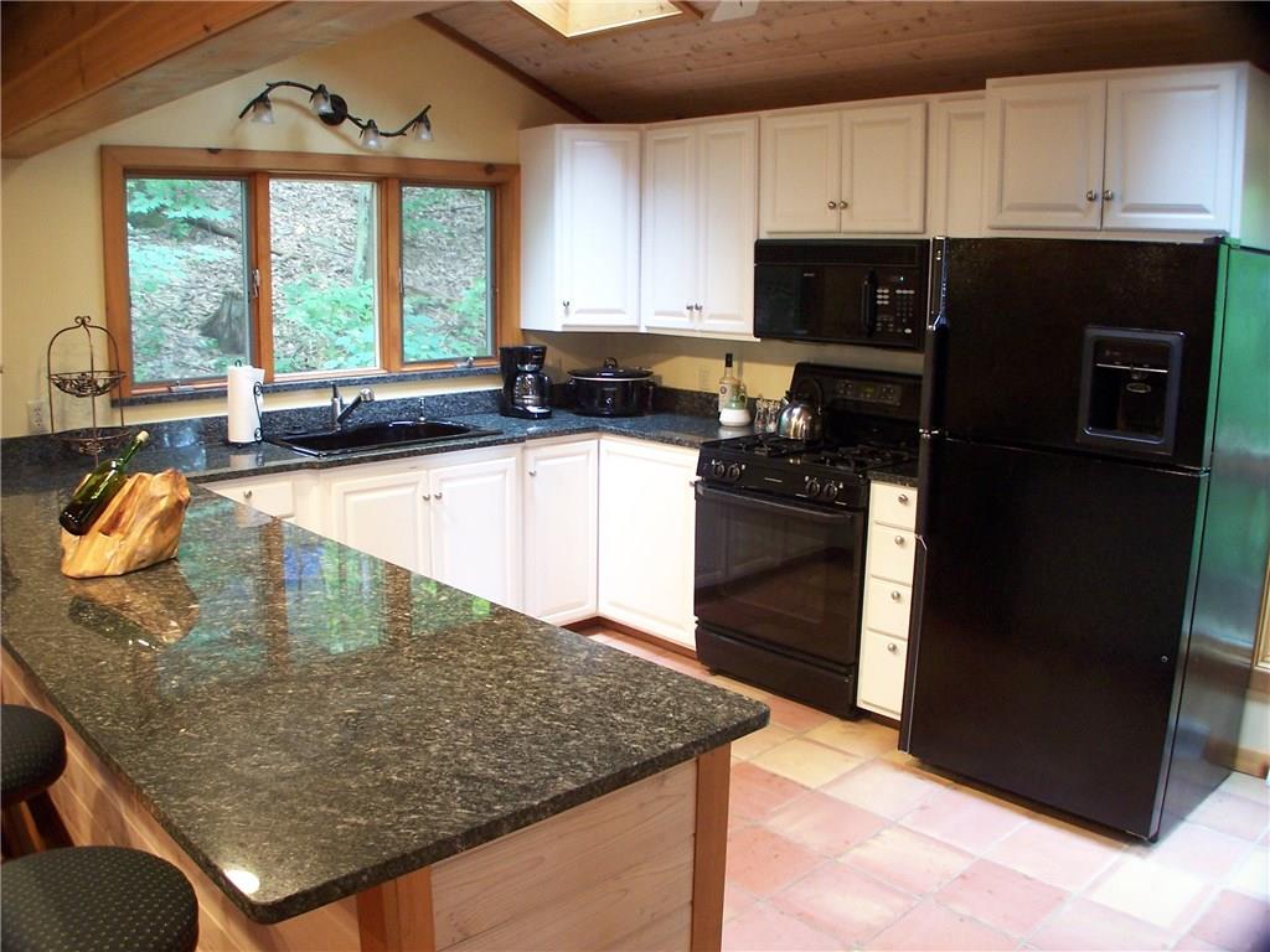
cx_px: 635
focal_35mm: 38
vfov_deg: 37.7
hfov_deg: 49.0
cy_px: 476
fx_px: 1394
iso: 140
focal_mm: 6.3
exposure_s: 1/6
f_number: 2.8
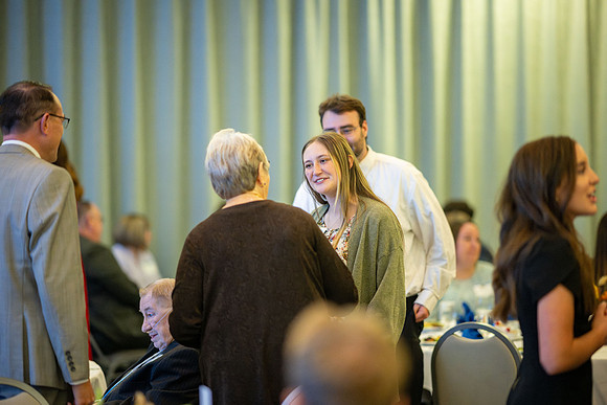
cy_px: 202
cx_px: 304
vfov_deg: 13.0
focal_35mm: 105
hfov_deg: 19.5
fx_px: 1771
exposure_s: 1/500
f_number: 1.4
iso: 6400
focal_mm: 105
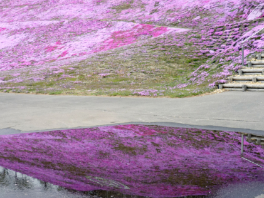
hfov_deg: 40.3
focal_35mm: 47
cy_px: 94
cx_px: 109
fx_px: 359
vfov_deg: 30.9
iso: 100
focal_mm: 5.5
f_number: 2.8
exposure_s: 1/320
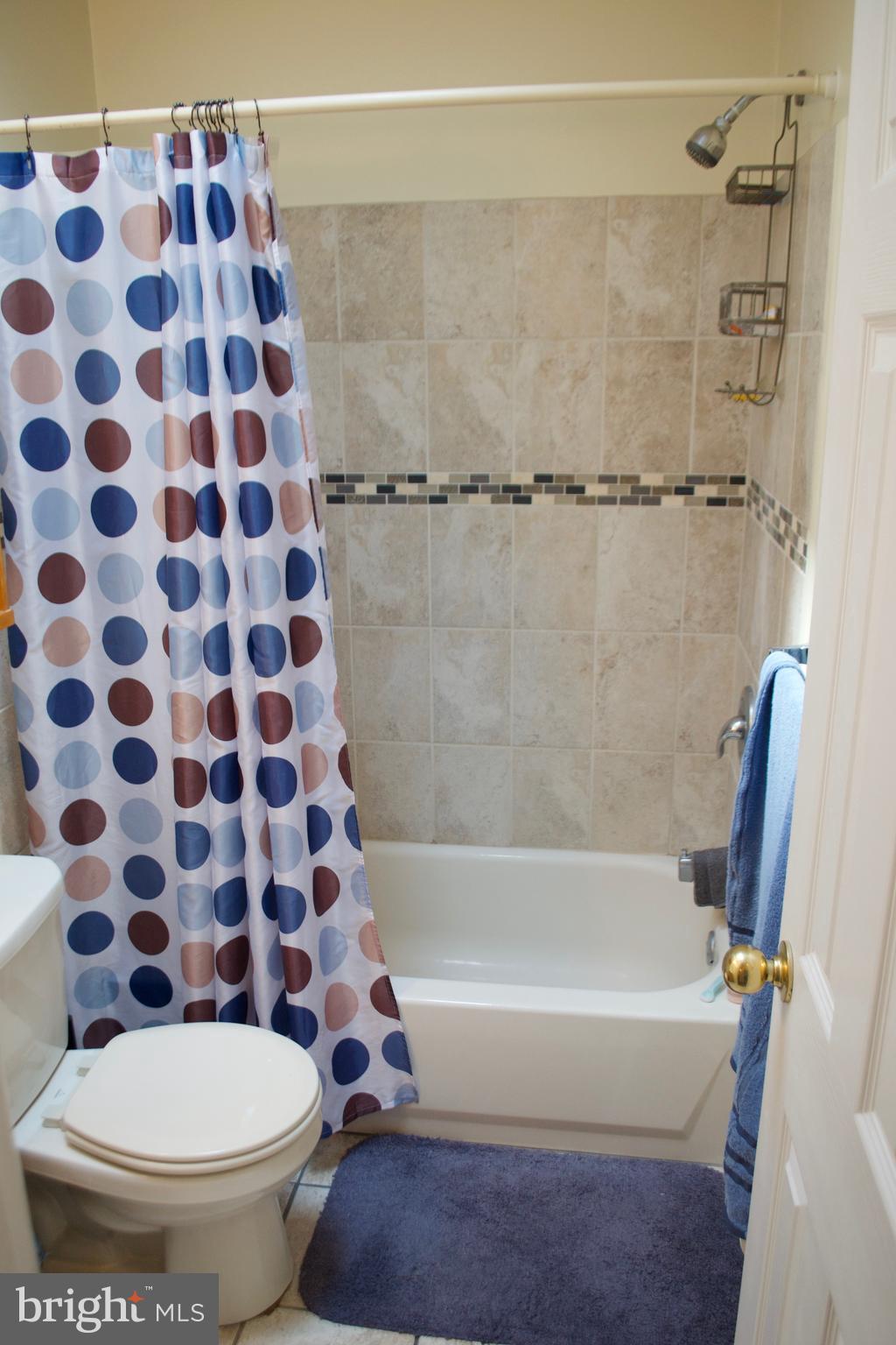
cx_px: 448
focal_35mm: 27
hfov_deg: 47.9
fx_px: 1008
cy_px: 672
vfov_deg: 67.4
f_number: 4
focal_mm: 18
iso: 400
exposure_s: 1/60
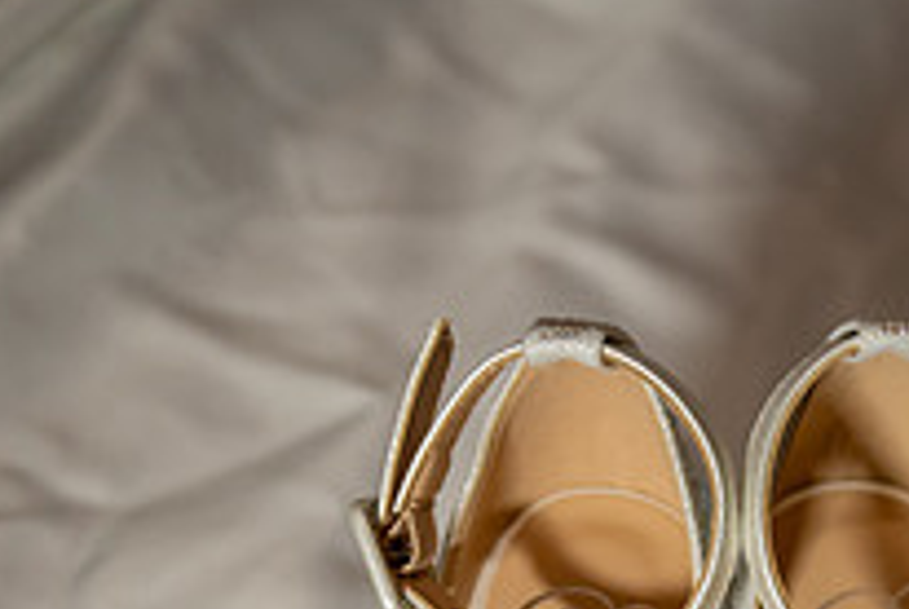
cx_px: 759
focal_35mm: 118
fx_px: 2984
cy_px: 827
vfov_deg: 11.3
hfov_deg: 17.2
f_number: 2.8
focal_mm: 42
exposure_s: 1/320
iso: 500
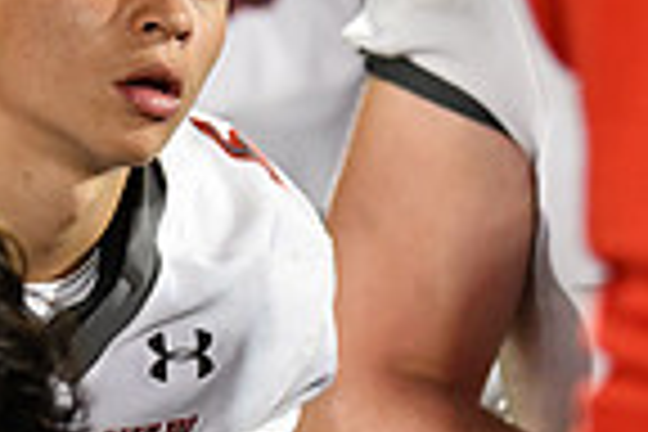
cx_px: 63
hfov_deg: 4.2
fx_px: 8873
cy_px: 65
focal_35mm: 493
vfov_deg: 2.8
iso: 5000
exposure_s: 1/1250
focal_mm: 122
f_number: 2.8
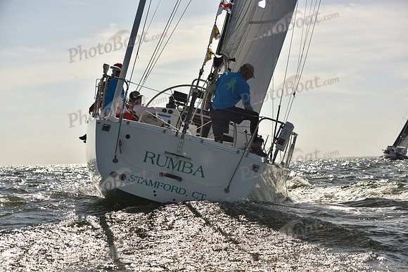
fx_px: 793
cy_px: 136
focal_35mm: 70
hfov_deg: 28.8
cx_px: 204
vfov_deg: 19.5
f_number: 6.3
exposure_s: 1/1000
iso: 250
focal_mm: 70
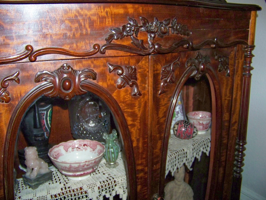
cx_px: 132
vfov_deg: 38.7
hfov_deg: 50.1
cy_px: 99
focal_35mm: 37
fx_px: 284
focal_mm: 5.85
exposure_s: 1/30
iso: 200
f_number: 2.8
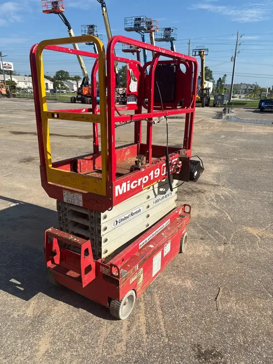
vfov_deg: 67.3
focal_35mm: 26
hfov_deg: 53.1
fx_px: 273
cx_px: 136
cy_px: 182
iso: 50
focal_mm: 5.96
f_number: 1.6
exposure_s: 1/3623
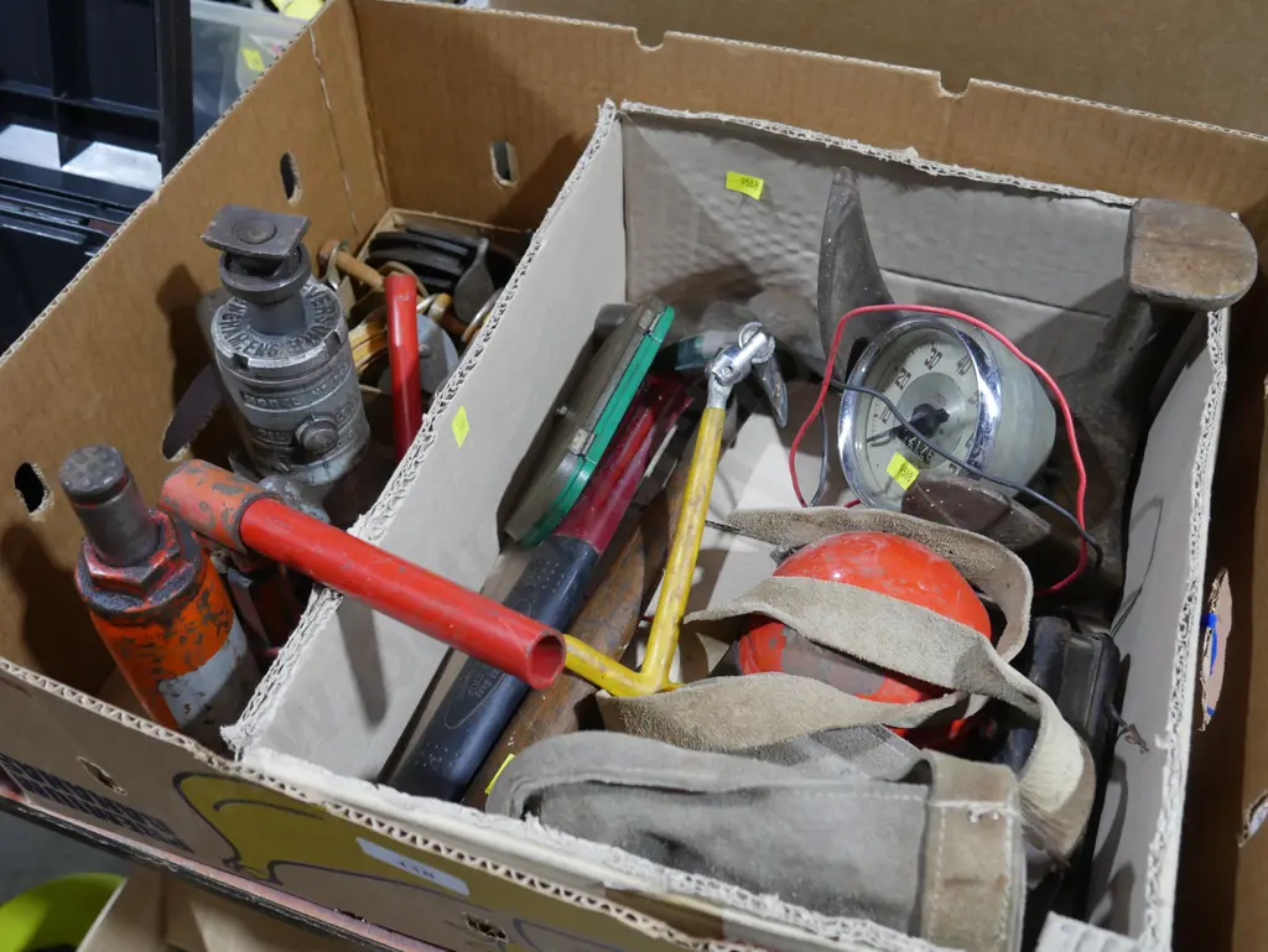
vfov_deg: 39.7
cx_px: 634
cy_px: 476
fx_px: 1319
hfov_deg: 51.3
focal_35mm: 36
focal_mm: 18
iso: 800
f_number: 4
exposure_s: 1/60
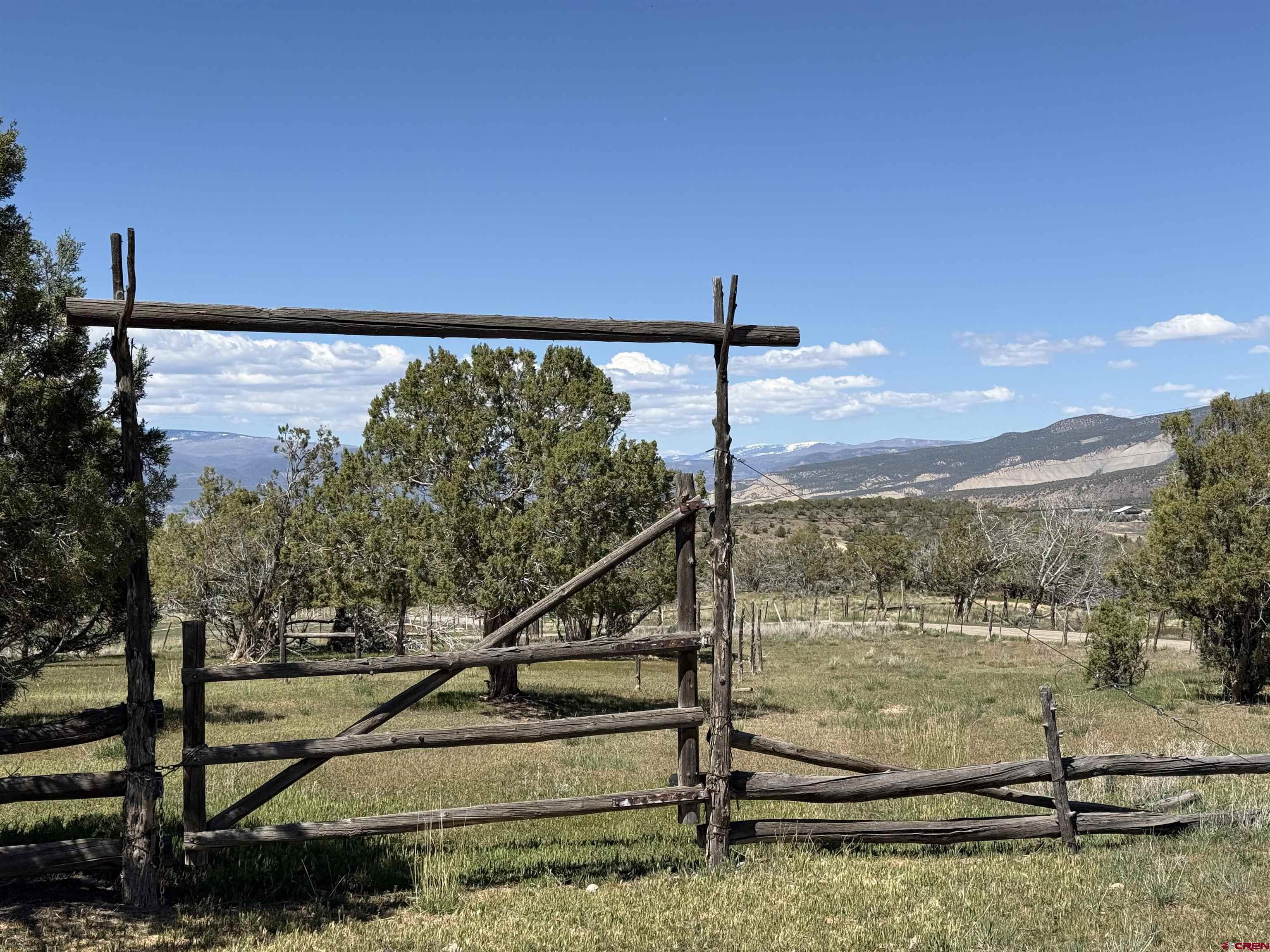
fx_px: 1761
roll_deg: +0.8
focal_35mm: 48
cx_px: 635
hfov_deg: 39.7
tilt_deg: +1.0
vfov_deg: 30.3
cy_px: 476
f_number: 1.78
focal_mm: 6.76
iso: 64
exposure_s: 1/6024
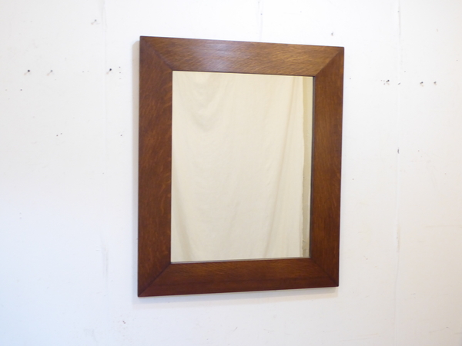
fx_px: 654
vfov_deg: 29.7
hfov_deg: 38.9
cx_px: 231
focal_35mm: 49
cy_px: 173
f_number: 4
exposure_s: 1/13
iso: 400
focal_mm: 8.4
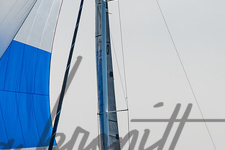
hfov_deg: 2.9
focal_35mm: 709
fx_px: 4433
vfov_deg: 1.9
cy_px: 66
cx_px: 80
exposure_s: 1/640
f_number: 6.3
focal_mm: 155
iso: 160
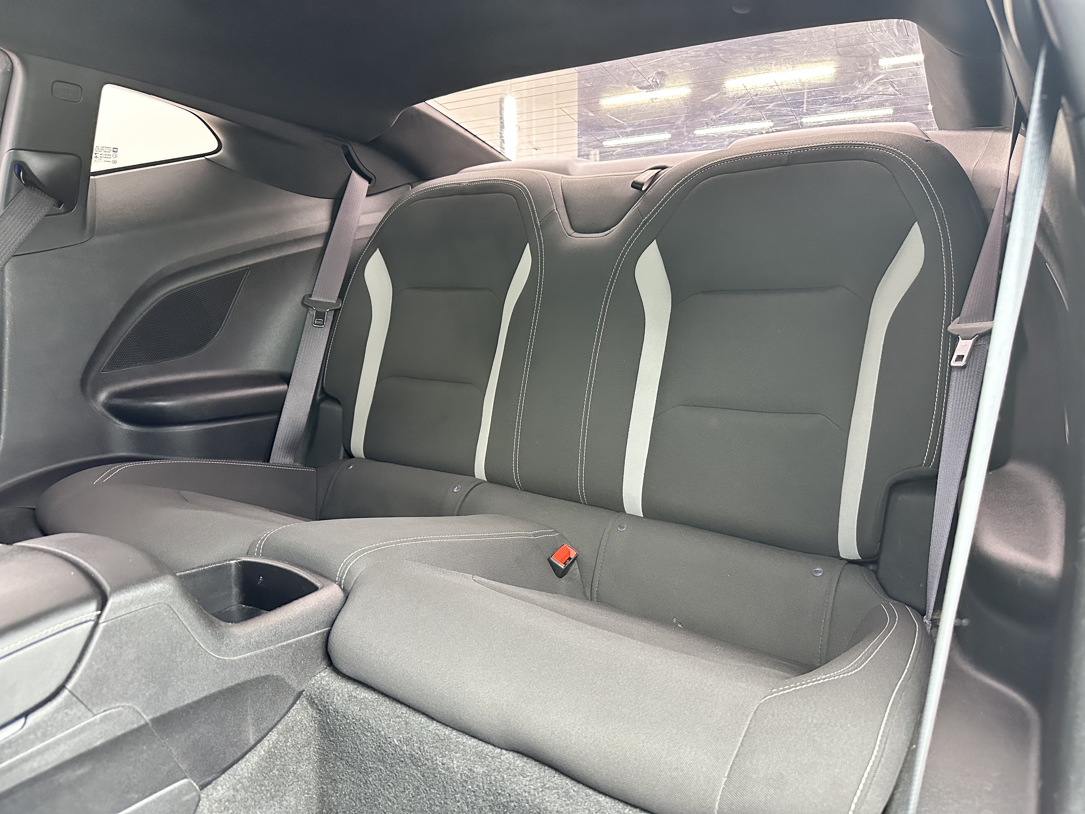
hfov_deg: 71.6
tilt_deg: -9.8
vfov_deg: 56.8
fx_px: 752
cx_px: 542
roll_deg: +1.1
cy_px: 407
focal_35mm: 24
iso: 640
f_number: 1.78
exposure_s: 1/33
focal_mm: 6.86
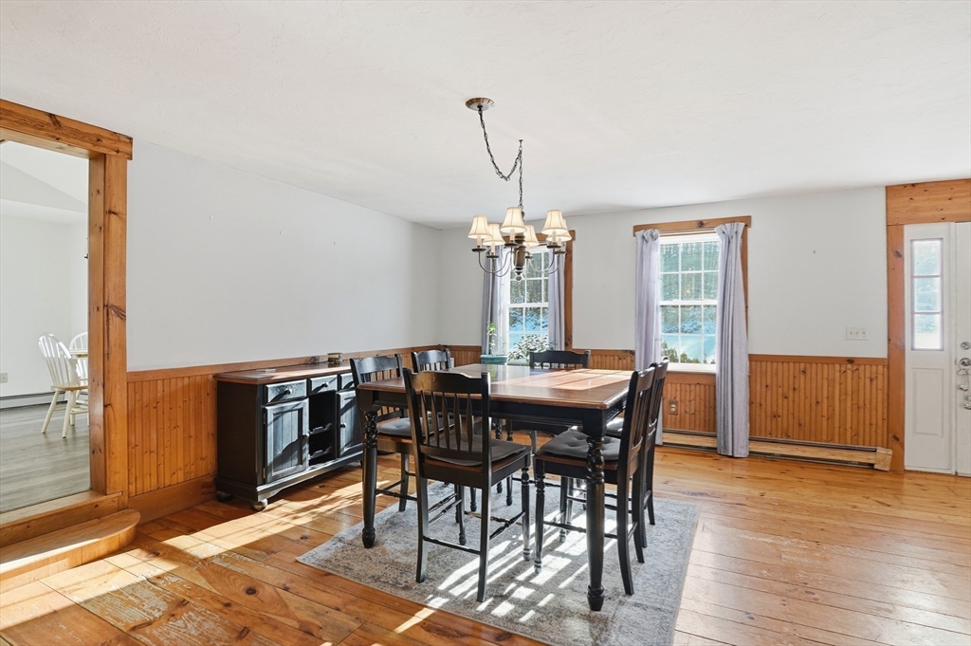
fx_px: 445
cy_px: 323
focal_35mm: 16
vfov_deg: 72.0
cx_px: 486
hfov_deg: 95.0
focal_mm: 11
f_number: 7.1
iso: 400
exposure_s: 1/320
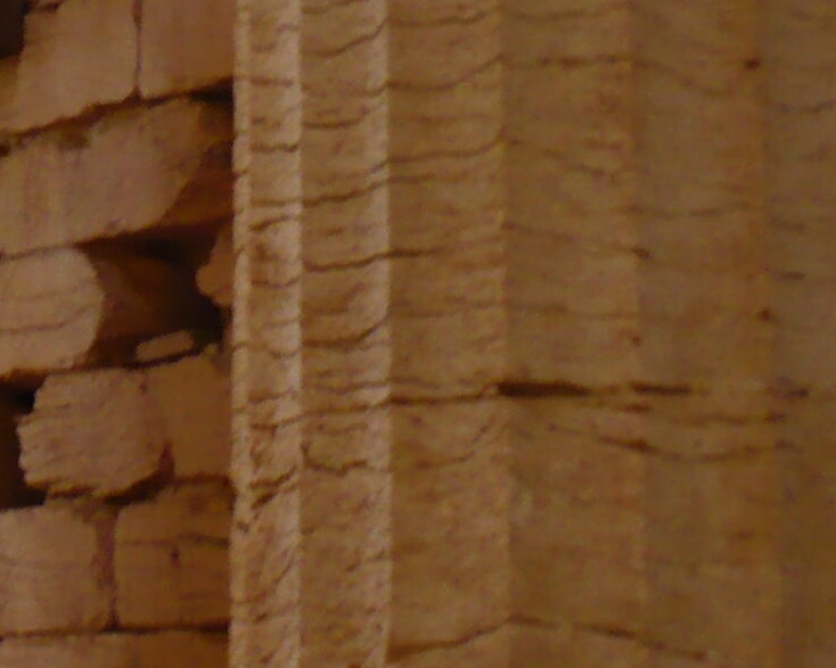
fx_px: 3117
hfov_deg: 14.0
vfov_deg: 12.2
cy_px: 242
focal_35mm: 126
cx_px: -530
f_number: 2.8
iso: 200
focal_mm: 6.1
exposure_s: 1/8
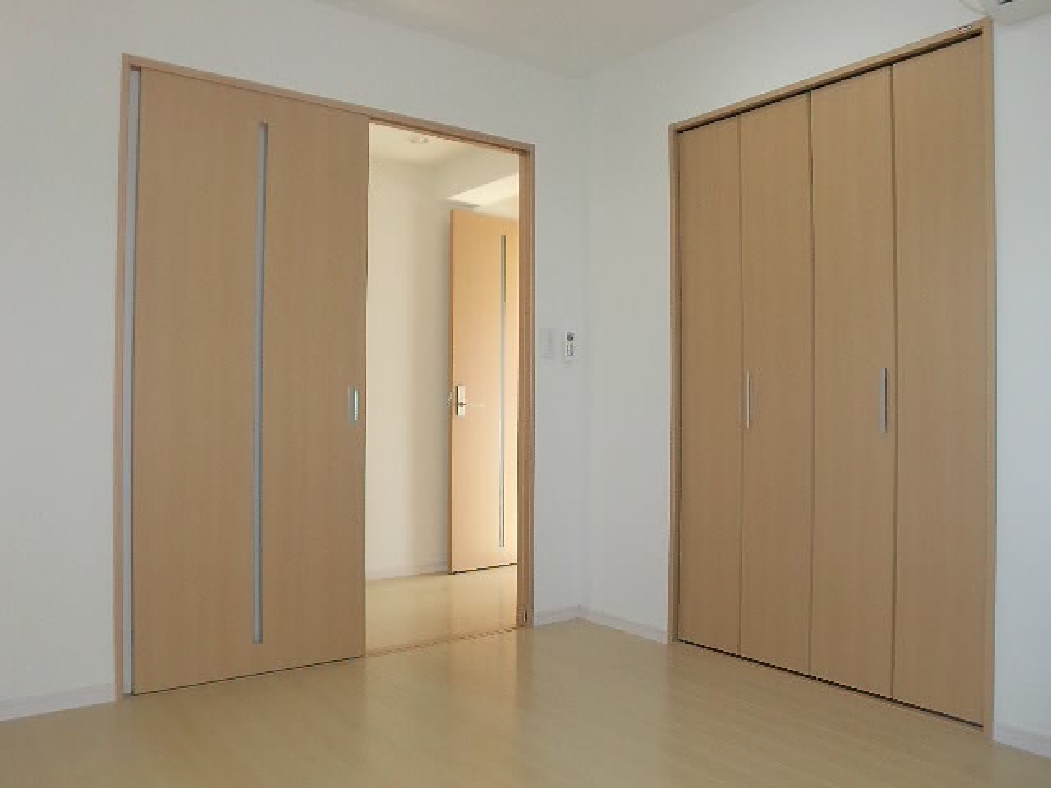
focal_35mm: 28
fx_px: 850
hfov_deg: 63.4
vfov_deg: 49.7
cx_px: 526
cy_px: 394
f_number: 2.6
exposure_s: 1/80
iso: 100
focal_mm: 4.65
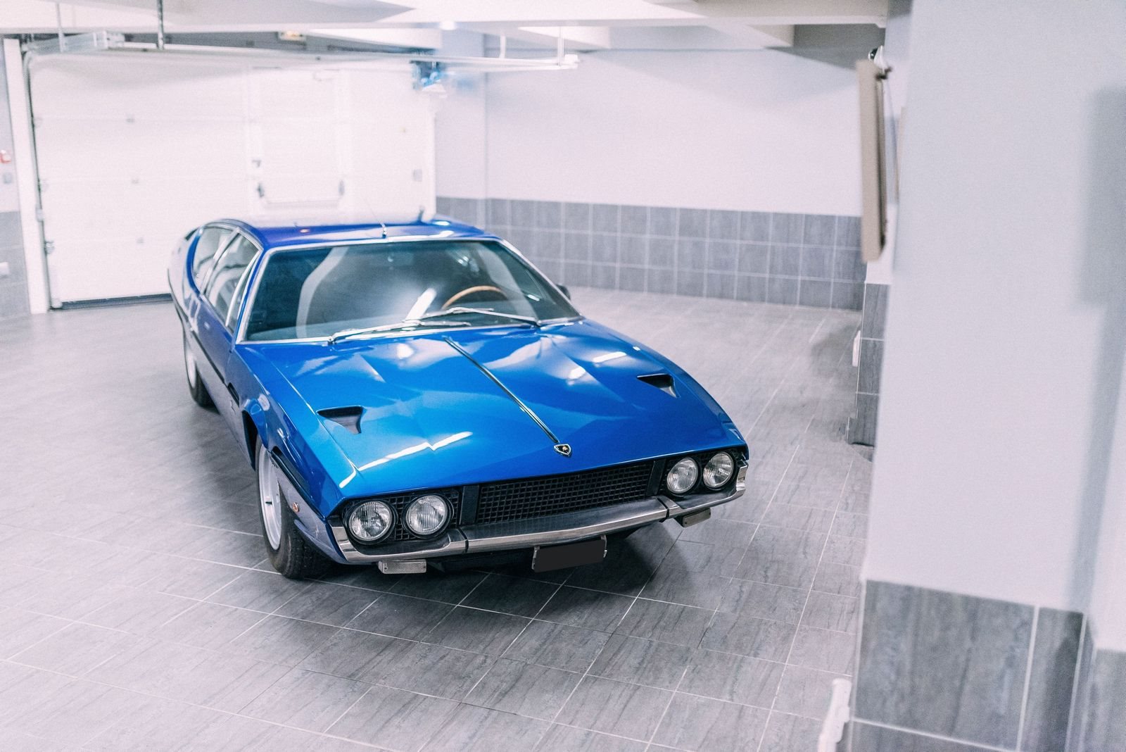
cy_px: 376
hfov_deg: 54.4
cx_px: 563
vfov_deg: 37.9
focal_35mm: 35
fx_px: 1095
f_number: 1.4
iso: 1250
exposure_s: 1/125
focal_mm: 35
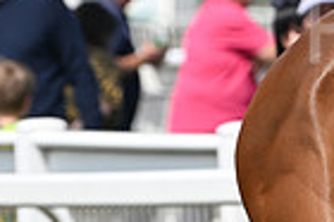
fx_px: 7682
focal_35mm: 829
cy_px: -87
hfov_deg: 2.5
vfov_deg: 1.7
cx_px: 618
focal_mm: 200
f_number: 5.6
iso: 400
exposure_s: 1/2500
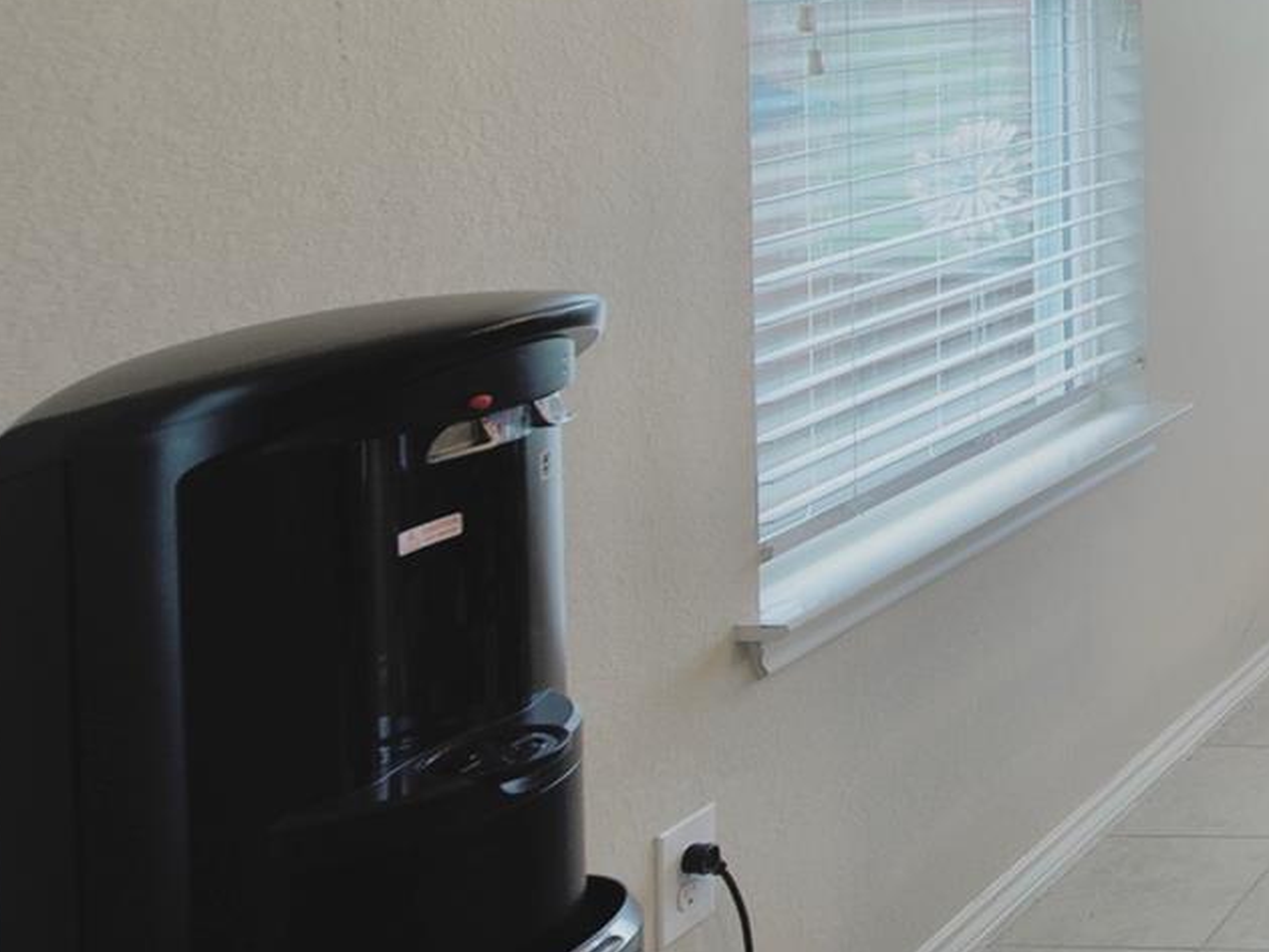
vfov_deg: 27.0
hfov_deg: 25.4
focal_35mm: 50
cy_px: -69
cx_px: 2030
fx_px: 1834
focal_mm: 16
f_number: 5
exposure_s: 1/40
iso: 160
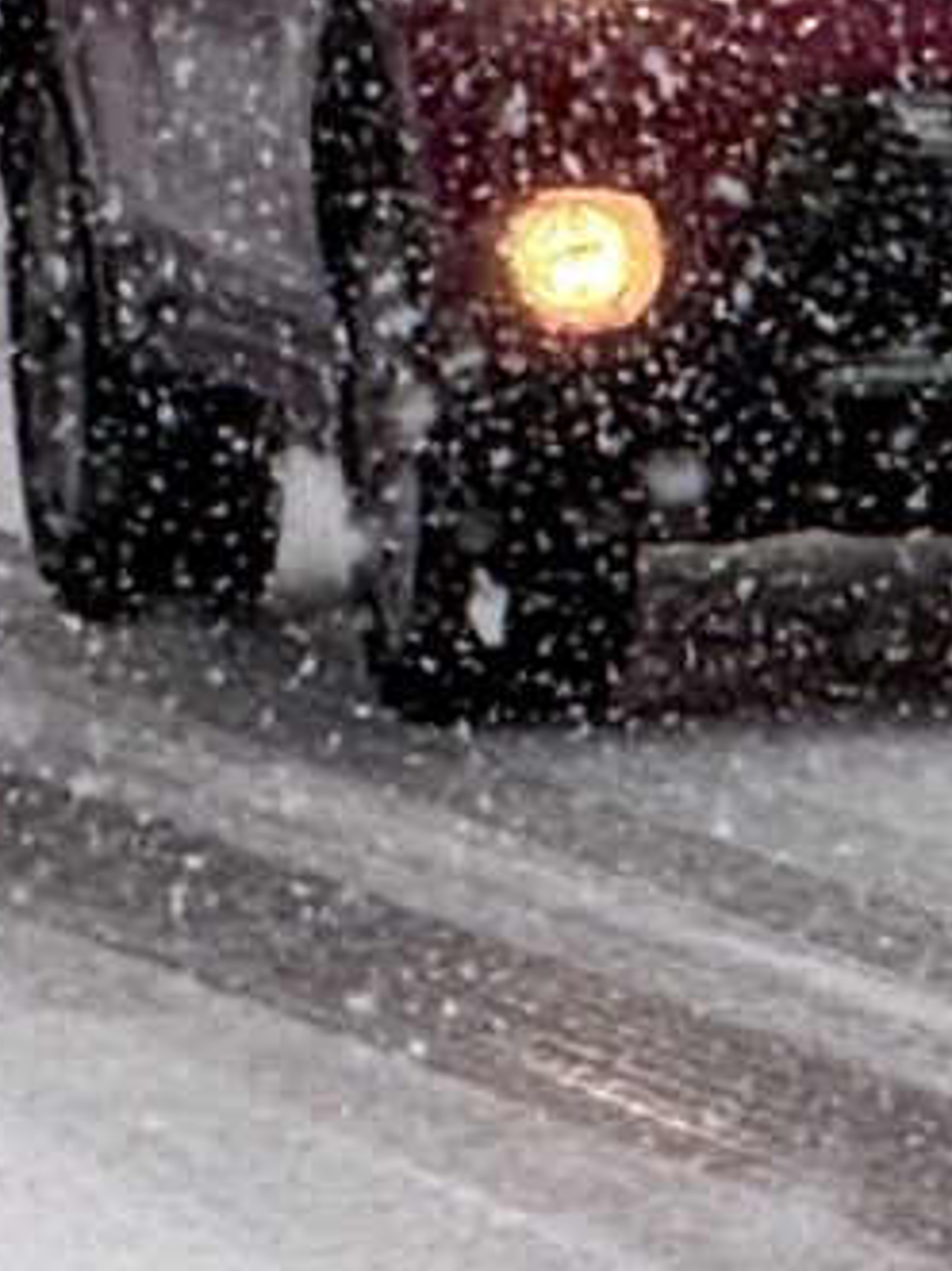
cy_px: -1306
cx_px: 1570
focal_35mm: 929
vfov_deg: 2.1
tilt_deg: +0.8
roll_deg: +0.4
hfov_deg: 1.6
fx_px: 34087
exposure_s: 1/118
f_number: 2.8
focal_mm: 15.66
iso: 50
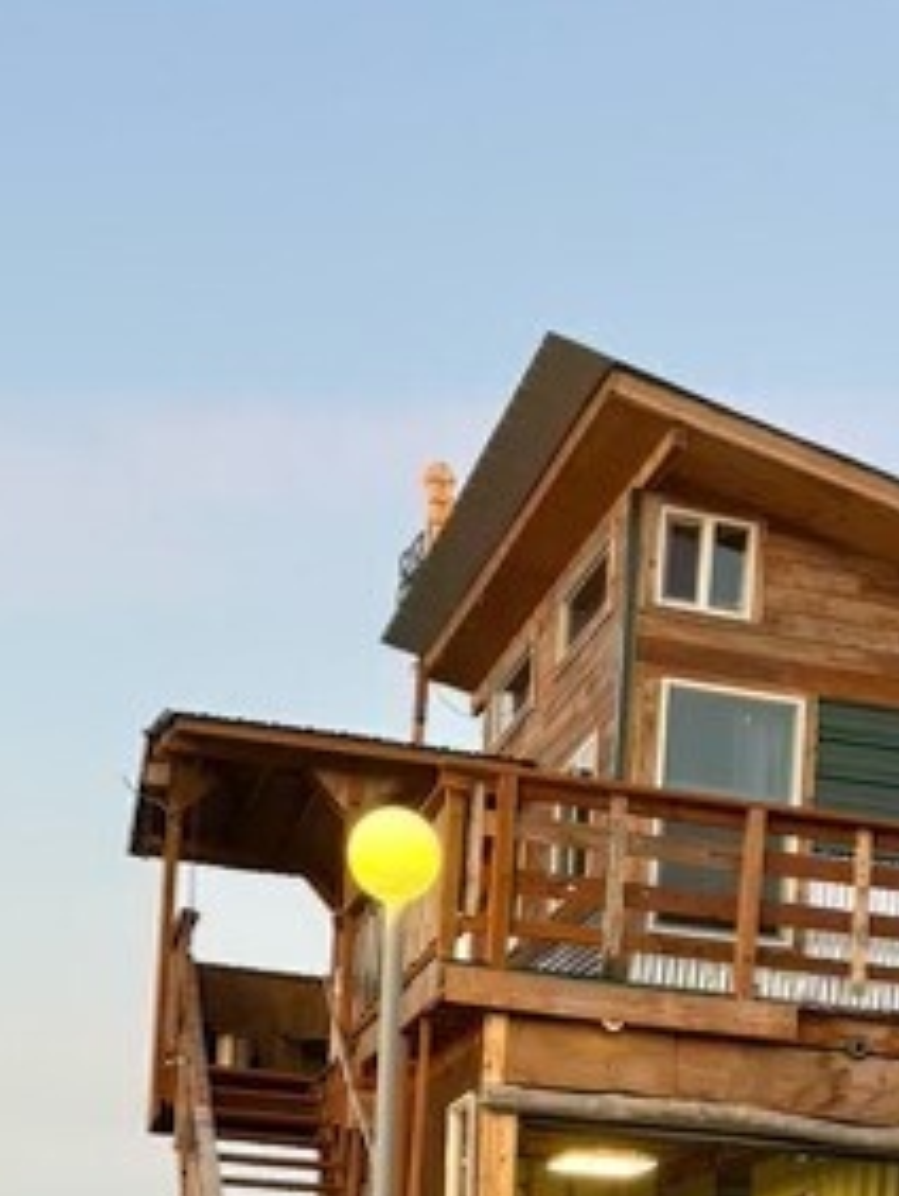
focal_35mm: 59
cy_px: 1302
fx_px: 2040
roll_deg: -2.9
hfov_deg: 24.8
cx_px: 564
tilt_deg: +6.0
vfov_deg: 29.6
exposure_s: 1/60
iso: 320
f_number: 1.6
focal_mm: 5.96
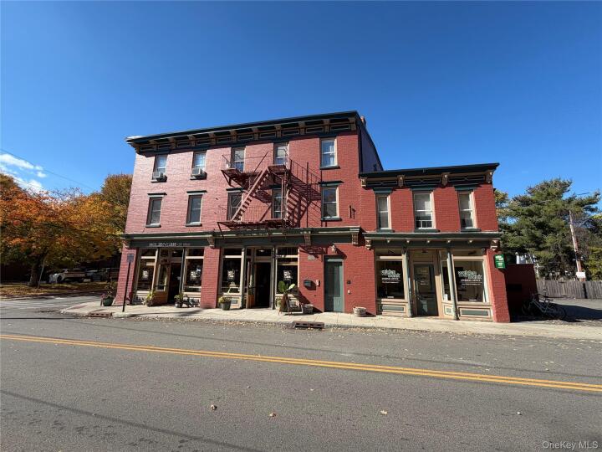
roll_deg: -0.5
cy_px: 226
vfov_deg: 85.7
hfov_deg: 102.1
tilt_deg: +10.7
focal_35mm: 14
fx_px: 243
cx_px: 301
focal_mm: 2.22
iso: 32
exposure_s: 1/770
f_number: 2.2
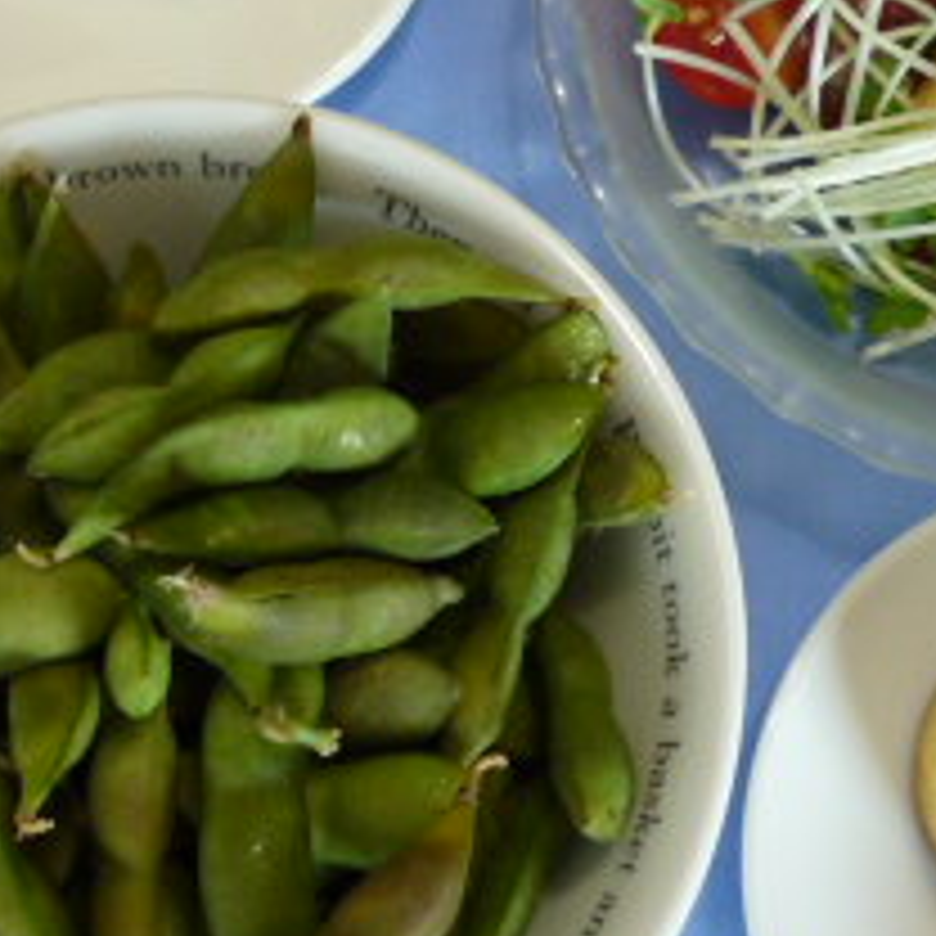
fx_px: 2080
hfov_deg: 25.2
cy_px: 346
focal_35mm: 68
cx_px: 315
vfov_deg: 25.3
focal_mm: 4.4
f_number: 2.8
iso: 160
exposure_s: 1/30
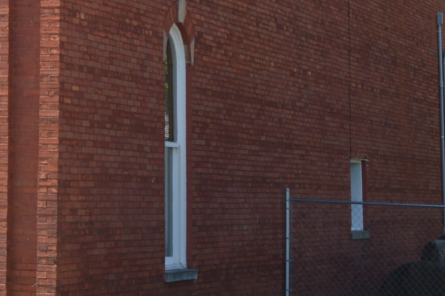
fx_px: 1791
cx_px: -107
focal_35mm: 145
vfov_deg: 9.2
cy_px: -154
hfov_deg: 13.7
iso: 100
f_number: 7.1
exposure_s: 1/200
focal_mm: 24
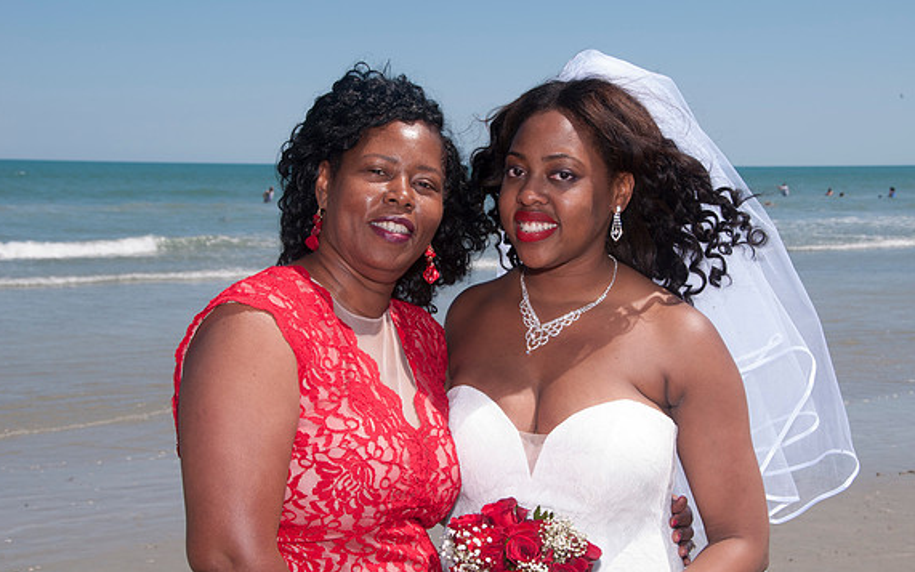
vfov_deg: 21.0
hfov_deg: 33.0
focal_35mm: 62
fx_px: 1546
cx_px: 457
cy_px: 281
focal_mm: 40
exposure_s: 1/250
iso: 100
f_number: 11
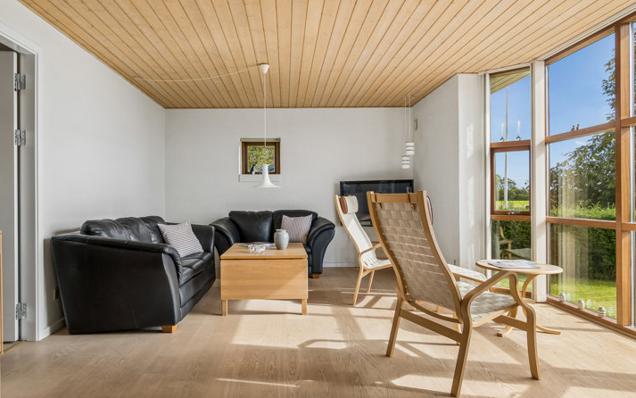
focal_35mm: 24
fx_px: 416
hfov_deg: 74.7
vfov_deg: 51.1
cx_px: 296
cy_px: 202
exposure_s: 1/125
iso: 200
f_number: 8
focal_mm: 14
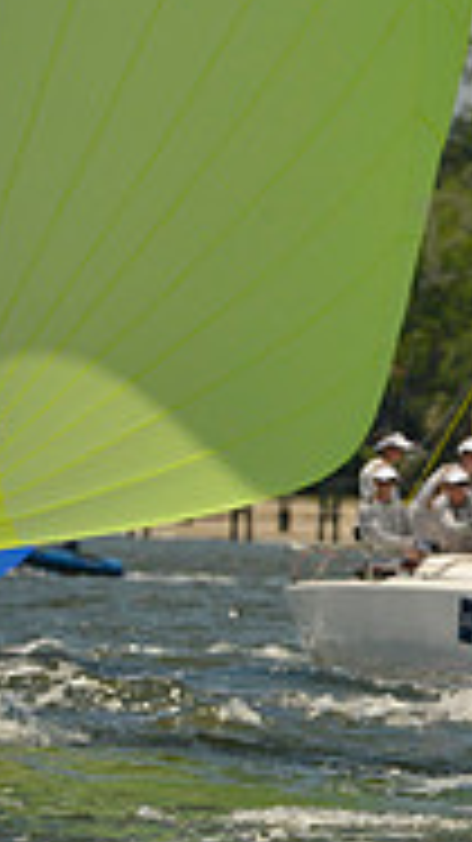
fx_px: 20943
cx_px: 1281
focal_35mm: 940
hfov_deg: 1.3
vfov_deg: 2.3
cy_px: 340
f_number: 9
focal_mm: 290
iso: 280
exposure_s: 1/1600
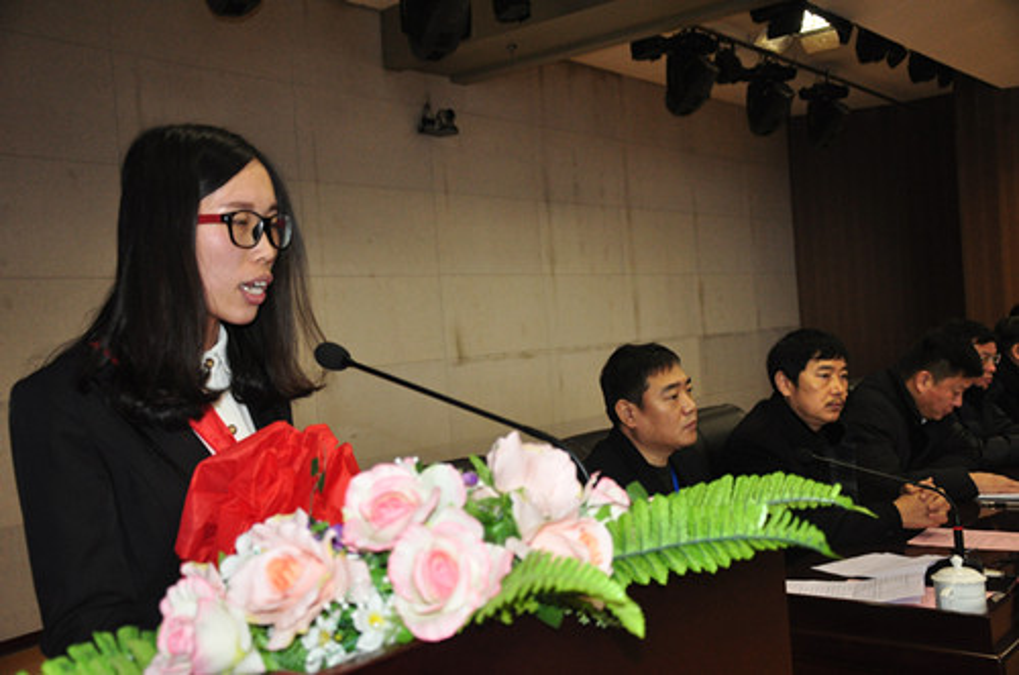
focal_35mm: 38
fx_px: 1059
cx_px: 510
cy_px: 338
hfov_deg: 51.4
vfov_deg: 35.3
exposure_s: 1/60
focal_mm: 25
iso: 800
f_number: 4
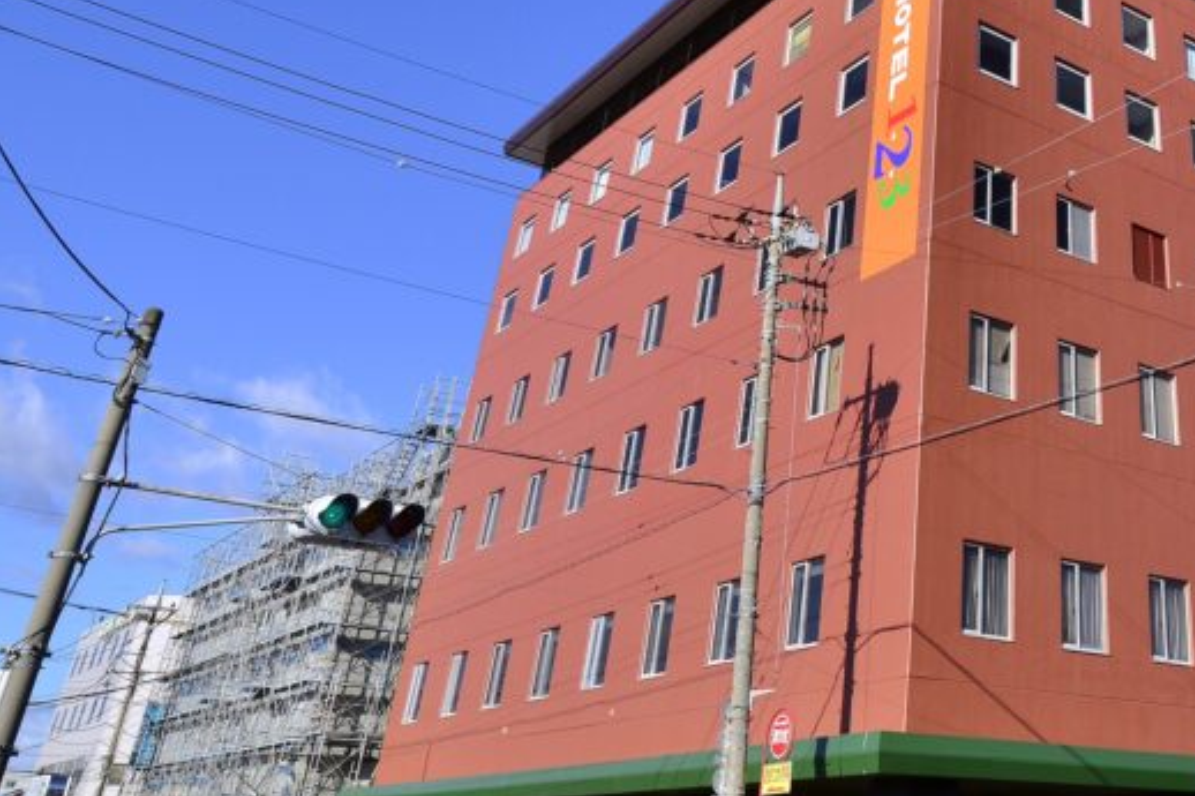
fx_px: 1266
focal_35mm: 38
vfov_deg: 31.7
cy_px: -36
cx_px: 1047
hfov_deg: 46.2
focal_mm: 11
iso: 100
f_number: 8
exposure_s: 1/400
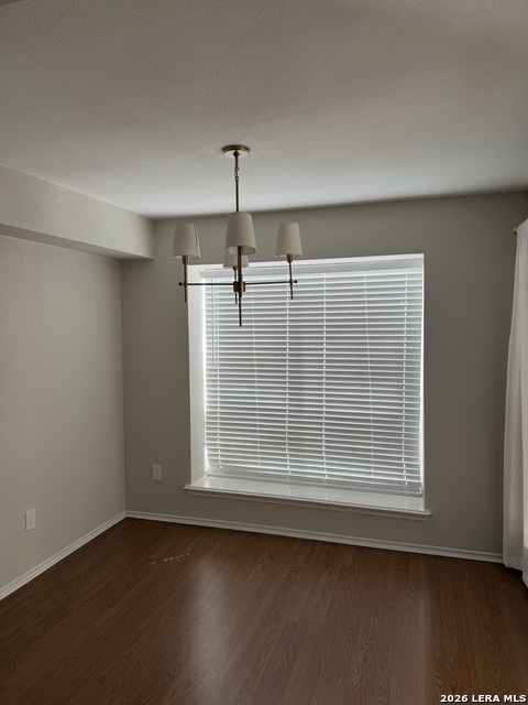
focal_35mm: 24
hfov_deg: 56.8
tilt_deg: -3.0
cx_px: 264
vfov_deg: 71.6
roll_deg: +0.3
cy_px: 352
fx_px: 488
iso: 80
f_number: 1.78
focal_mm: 6.76
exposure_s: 1/212
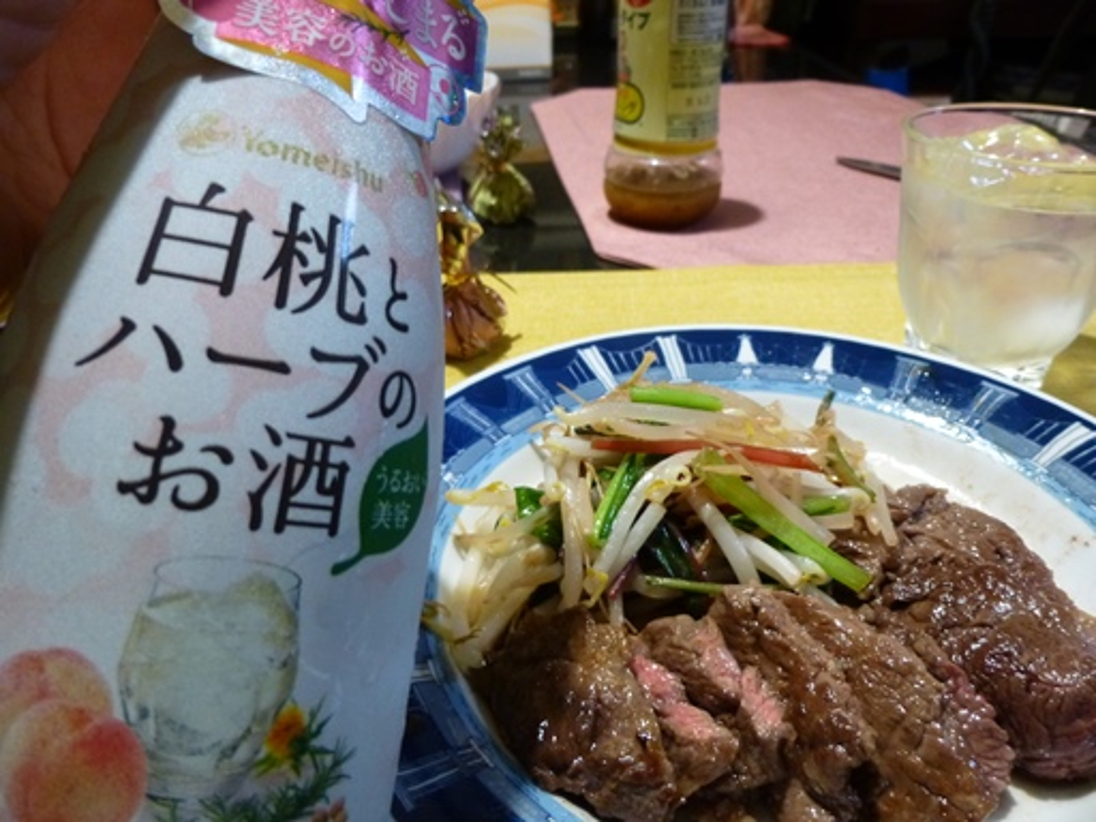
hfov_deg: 69.4
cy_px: 411
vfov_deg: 54.9
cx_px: 548
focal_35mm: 25
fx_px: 792
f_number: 3.1
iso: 400
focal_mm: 4.5
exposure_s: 1/15
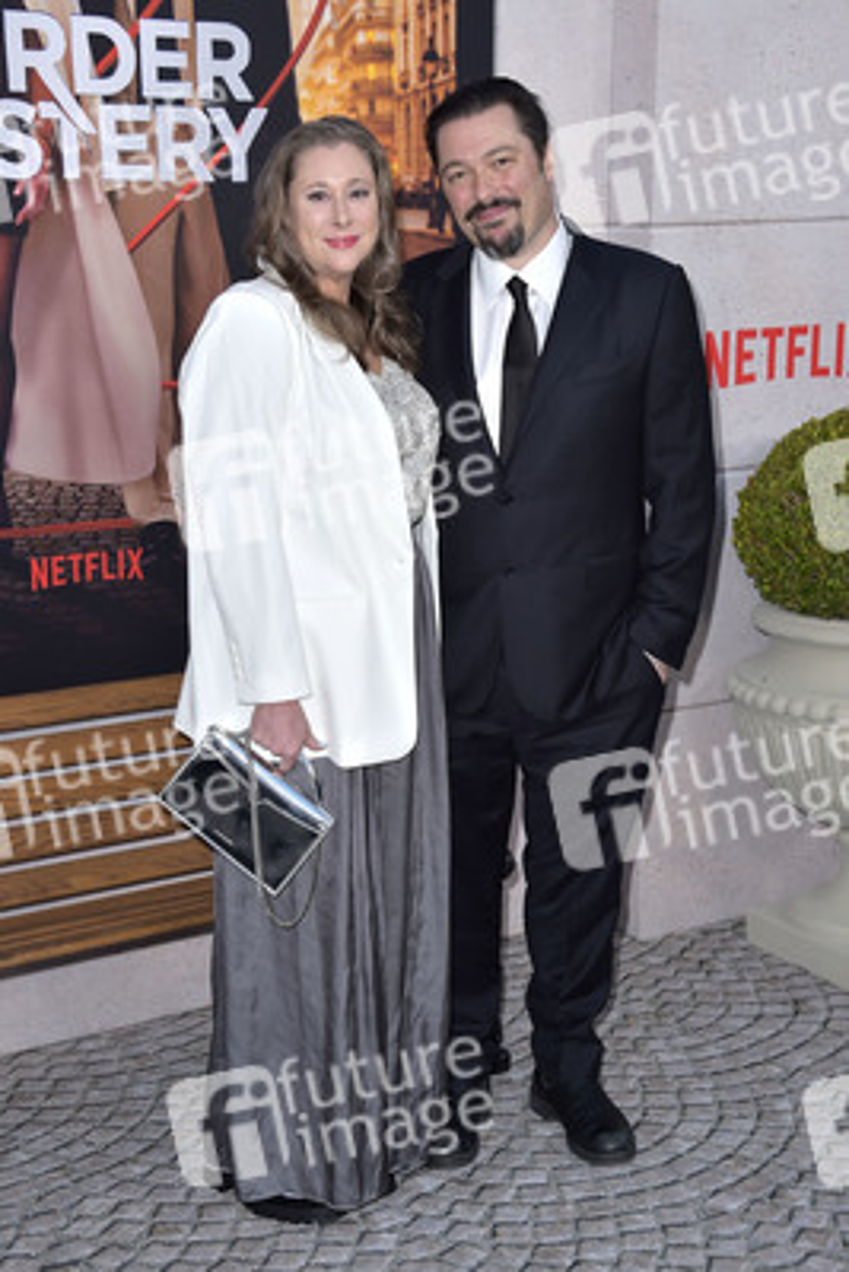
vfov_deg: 35.6
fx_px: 1979
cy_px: 636
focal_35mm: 56
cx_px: 424
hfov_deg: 24.2
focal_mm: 56
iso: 400
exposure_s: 1/250
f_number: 6.3
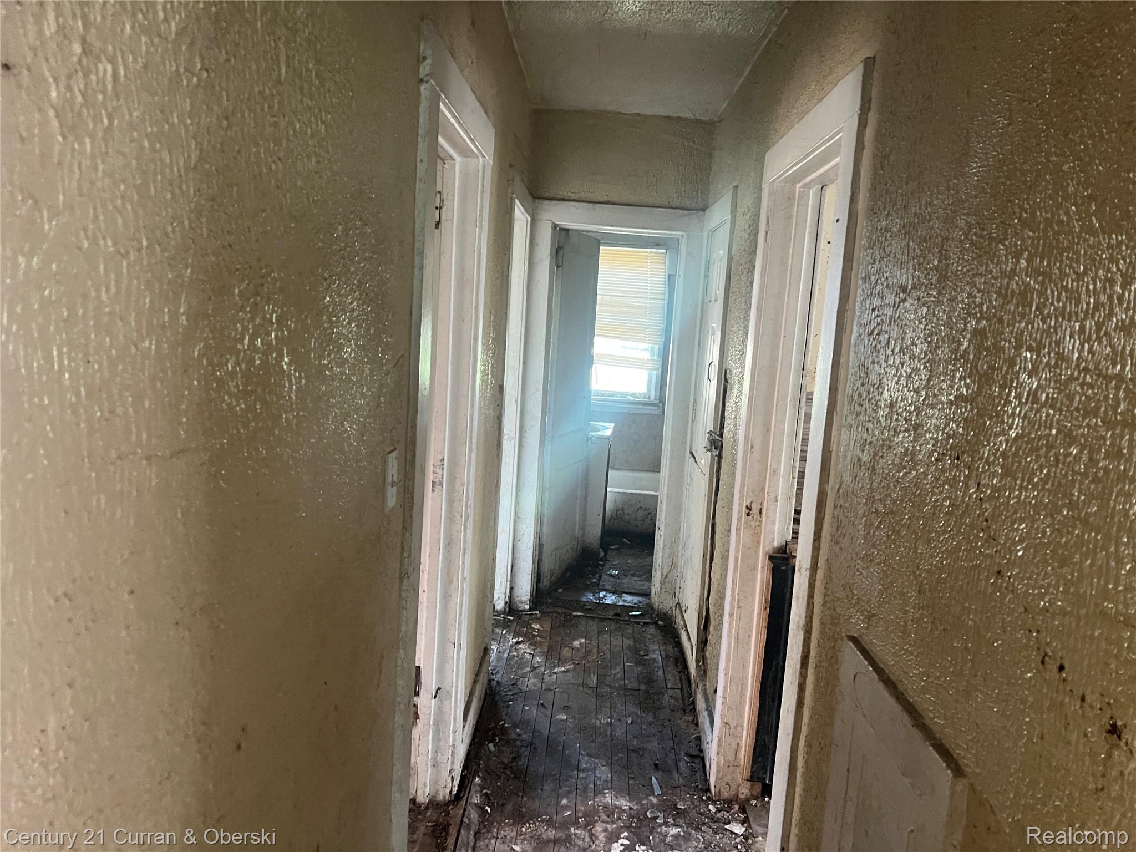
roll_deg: -3.9
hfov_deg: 67.3
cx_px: 568
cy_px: 426
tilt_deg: -7.7
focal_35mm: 26
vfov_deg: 53.1
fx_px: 853
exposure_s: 1/60
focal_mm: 5.7
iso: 500
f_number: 1.5
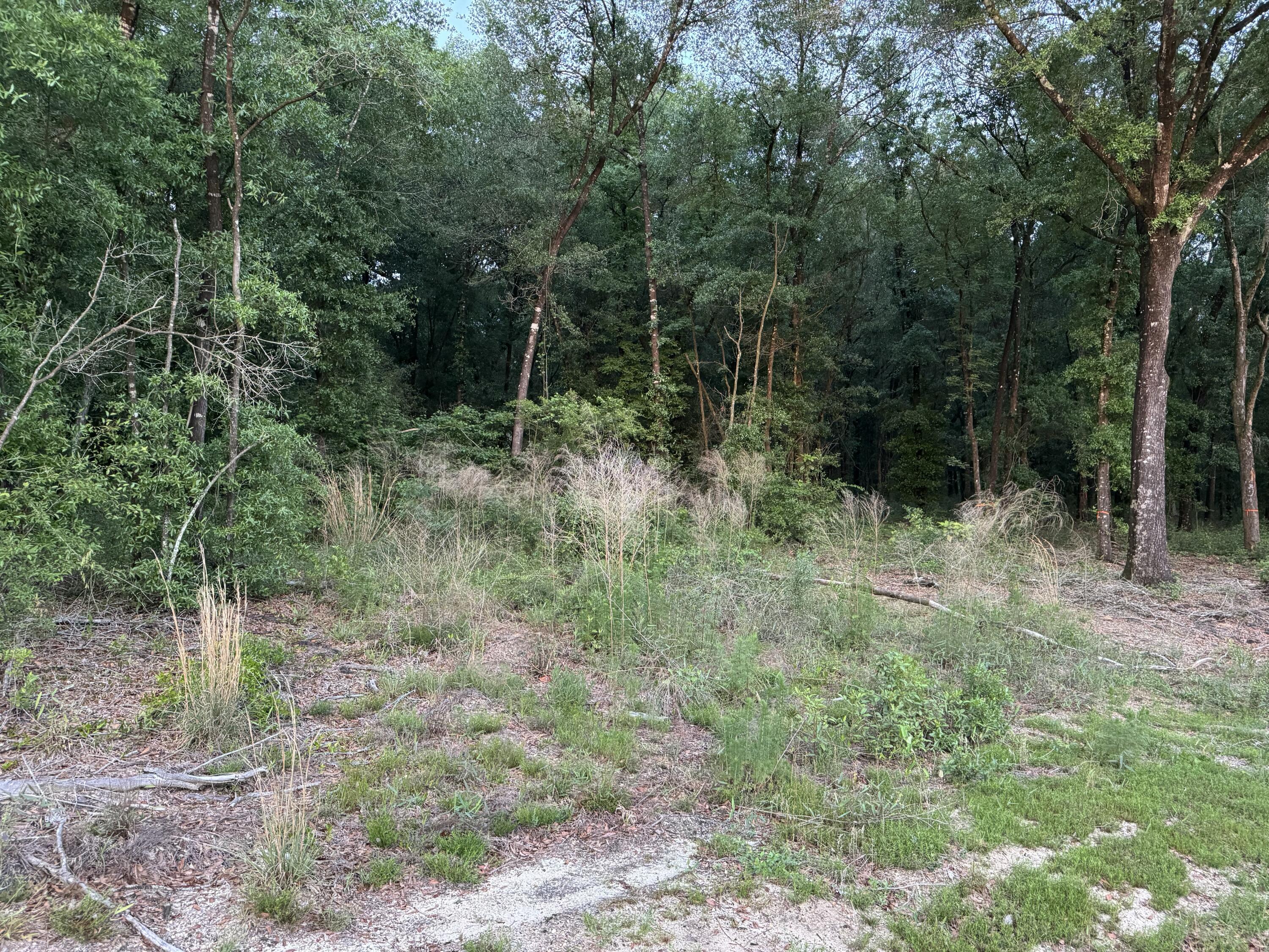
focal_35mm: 24
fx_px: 880
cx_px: 634
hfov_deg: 71.6
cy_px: 476
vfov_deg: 56.8
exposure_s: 1/60
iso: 800
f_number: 1.78
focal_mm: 6.76
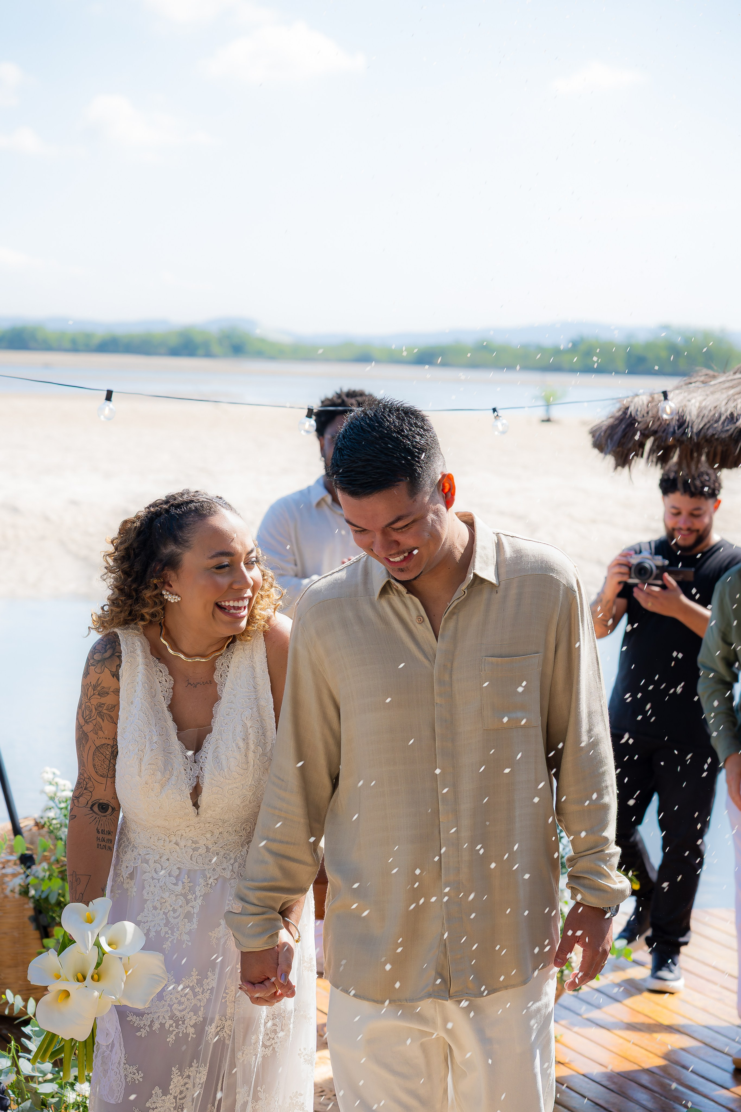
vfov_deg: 24.2
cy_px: 556
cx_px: 370
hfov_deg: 16.3
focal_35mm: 84
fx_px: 2593
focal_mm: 56
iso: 160
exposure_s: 1/800
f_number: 3.5
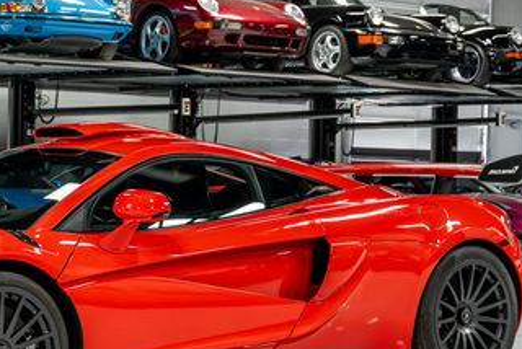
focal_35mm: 98
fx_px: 1422
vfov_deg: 14.0
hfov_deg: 20.4
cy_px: 214
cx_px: 49
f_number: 5
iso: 800
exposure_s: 1/60
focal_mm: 49
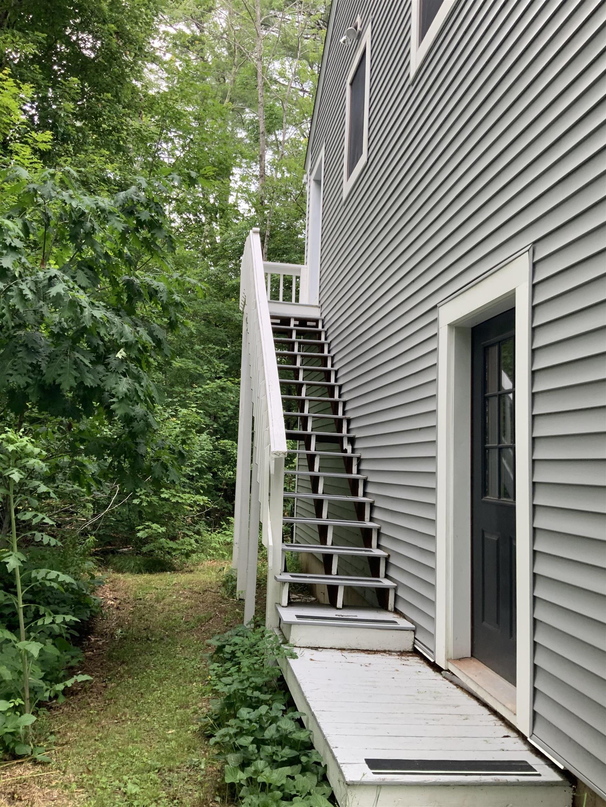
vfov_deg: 61.7
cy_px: 404
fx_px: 677
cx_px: 303
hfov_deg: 48.2
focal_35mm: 29
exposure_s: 1/122
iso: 25
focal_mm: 3
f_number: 1.8
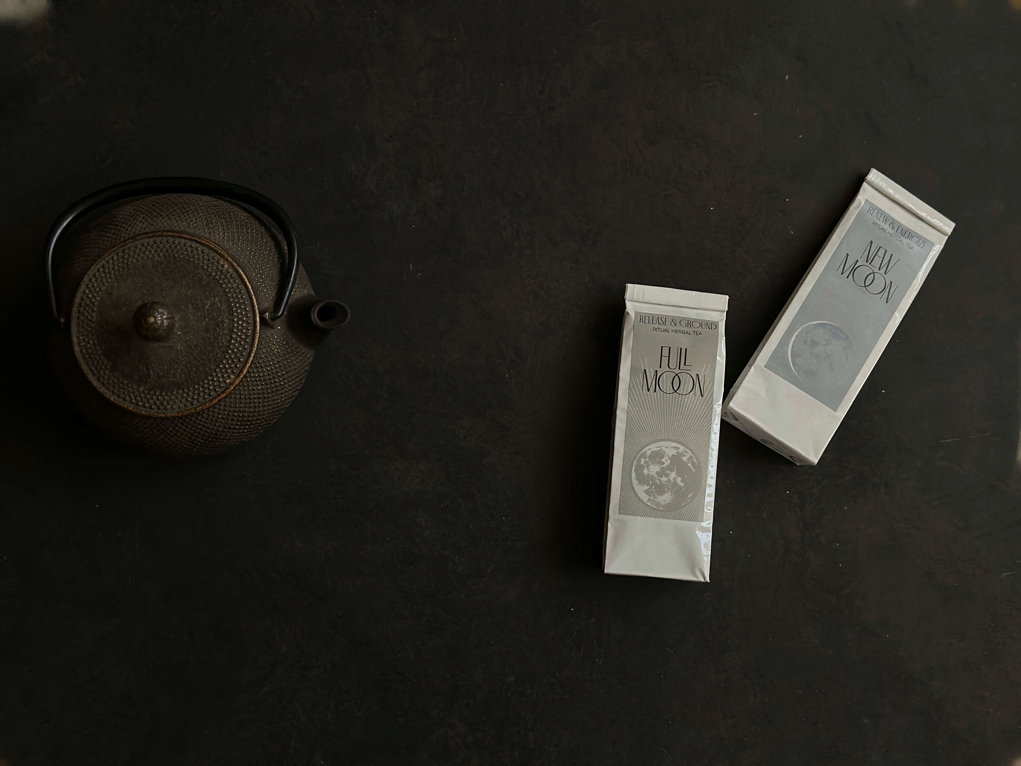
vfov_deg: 30.3
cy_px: 383
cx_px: 510
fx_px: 1416
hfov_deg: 39.7
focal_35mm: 48
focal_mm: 6.86
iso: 400
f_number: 1.78
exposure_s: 1/42
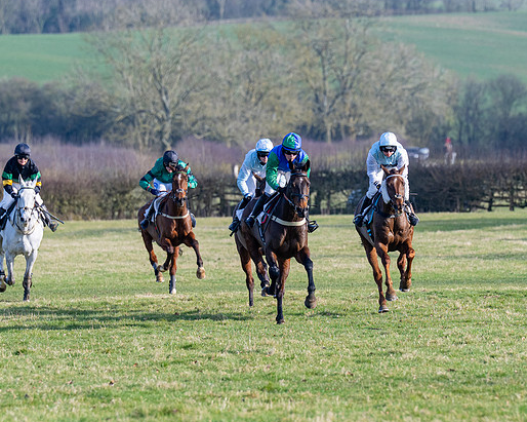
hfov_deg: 4.6
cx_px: 304
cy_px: 245
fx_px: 6581
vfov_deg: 3.7
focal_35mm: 422
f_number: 4
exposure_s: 1/1250
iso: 160
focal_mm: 185
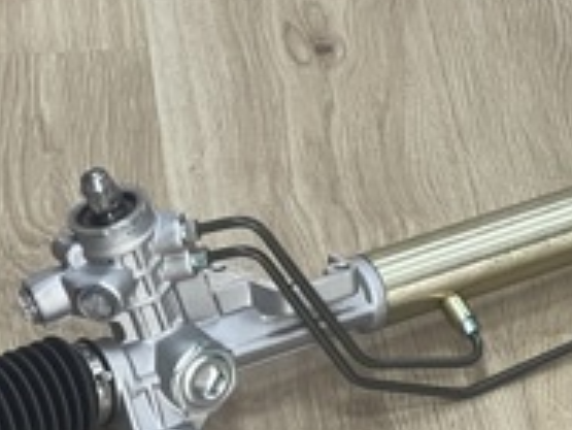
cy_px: 299
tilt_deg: -33.9
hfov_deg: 8.9
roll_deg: +0.3
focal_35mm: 221
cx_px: 352
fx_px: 3654
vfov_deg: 6.7
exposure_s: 1/60
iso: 320
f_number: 2.2
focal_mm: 7.5
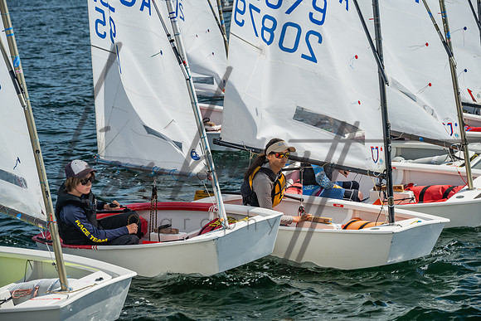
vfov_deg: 13.0
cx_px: 240
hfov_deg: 19.5
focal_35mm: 105
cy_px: 160
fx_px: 1403
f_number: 8
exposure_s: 1/160
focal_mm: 105
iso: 100
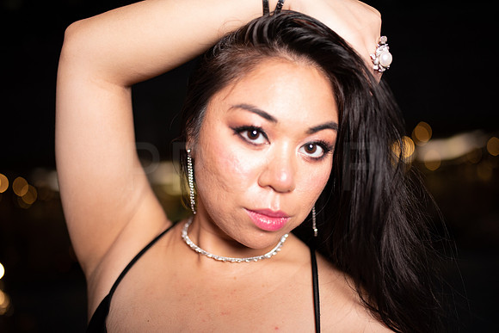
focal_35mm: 35
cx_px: 250
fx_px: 485
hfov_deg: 54.4
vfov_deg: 37.9
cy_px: 166
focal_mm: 35
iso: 800
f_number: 1.4
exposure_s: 1/640
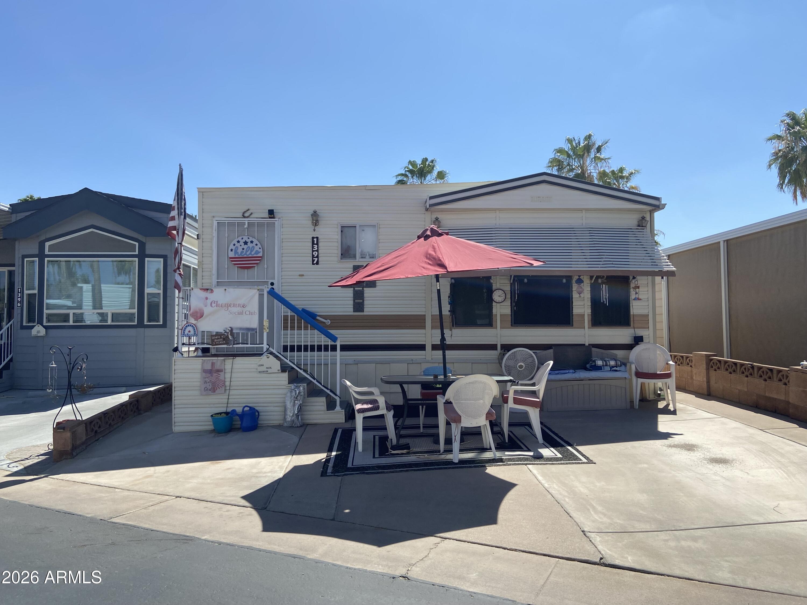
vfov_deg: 53.1
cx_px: 404
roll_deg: +0.8
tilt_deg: +2.0
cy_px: 302
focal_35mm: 26
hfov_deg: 67.3
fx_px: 606
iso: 32
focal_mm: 4.25
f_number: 1.8
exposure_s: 1/3497
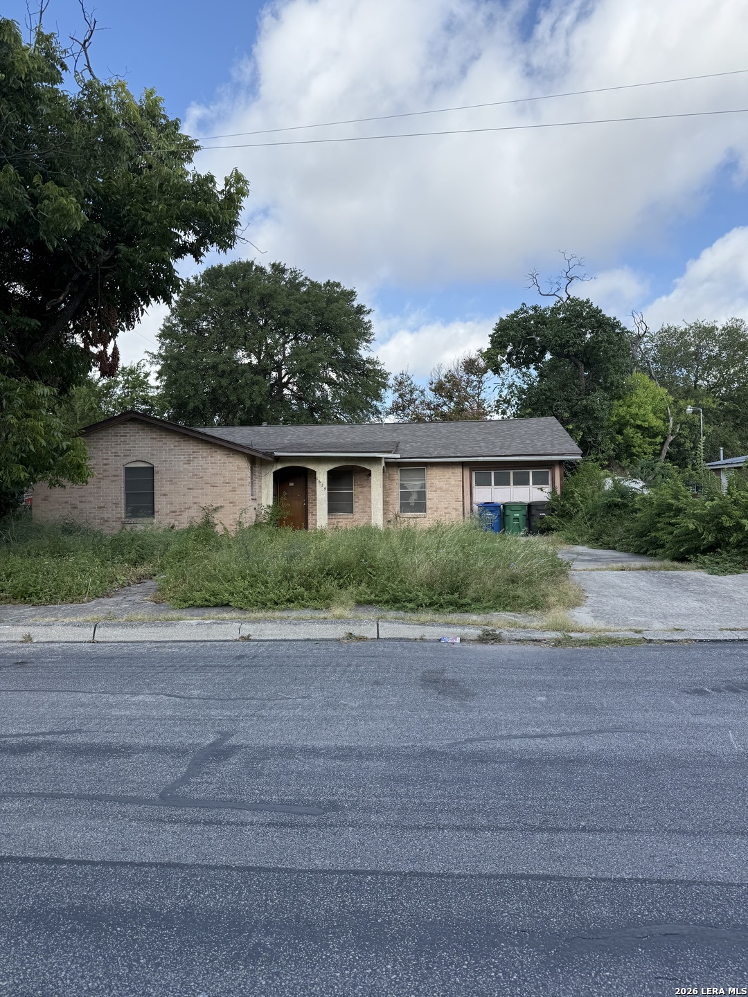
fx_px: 691
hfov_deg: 56.8
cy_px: 498
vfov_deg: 71.6
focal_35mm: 24
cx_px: 374
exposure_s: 1/2525
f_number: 1.78
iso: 80
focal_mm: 6.76
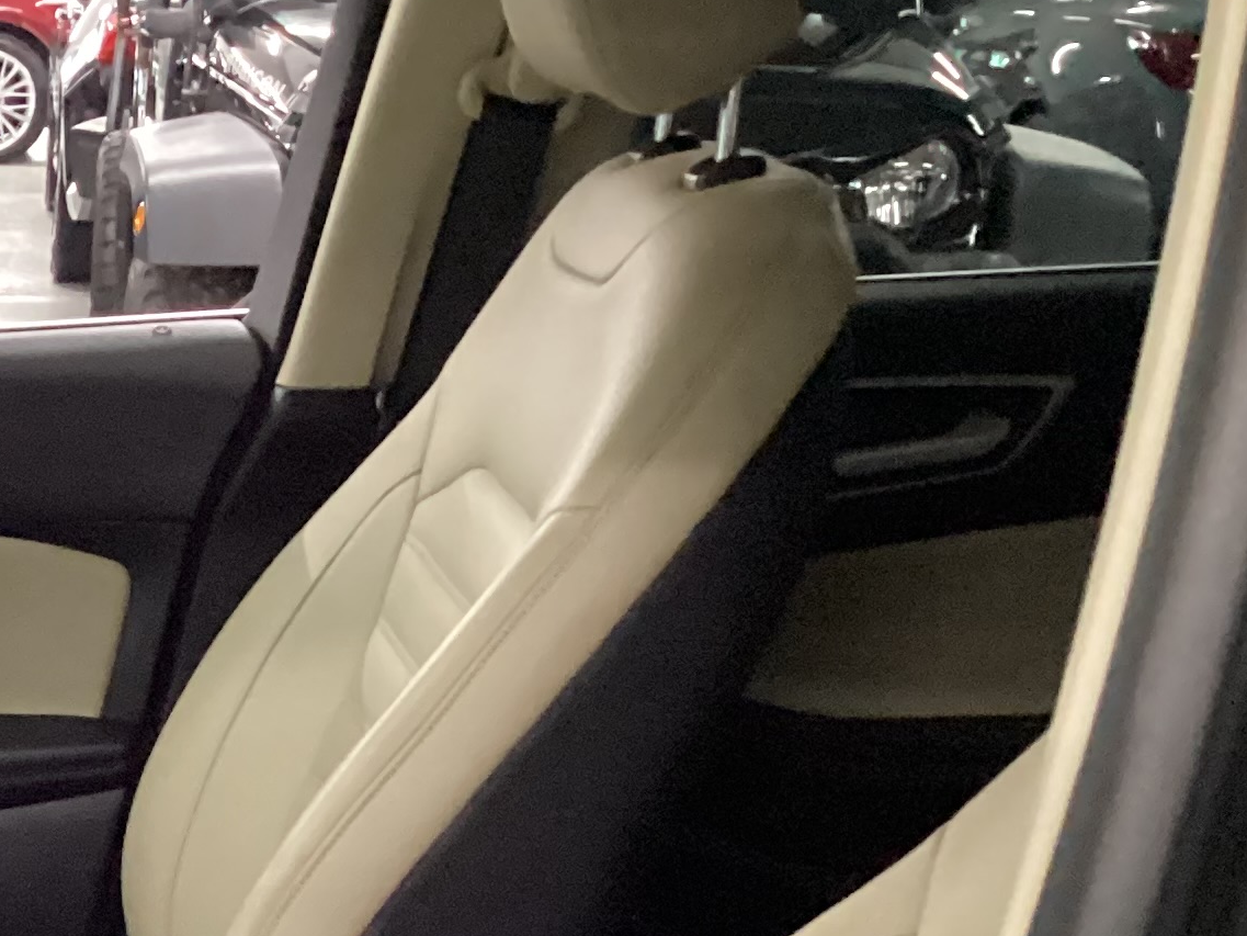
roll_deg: -0.4
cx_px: -424
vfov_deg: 15.8
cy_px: 1205
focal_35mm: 89
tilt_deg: -23.6
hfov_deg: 20.0
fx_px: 3206
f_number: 2.4
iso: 640
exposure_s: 1/24
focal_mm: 3.3
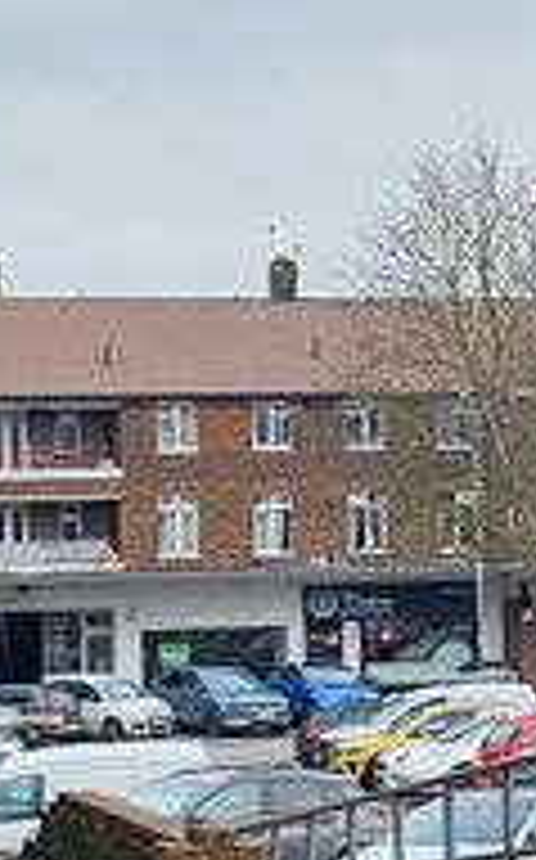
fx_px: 3326
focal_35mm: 142
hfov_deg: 9.1
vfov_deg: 14.7
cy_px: 466
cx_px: 644
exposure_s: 1/203
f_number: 1.7
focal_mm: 6.3
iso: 10
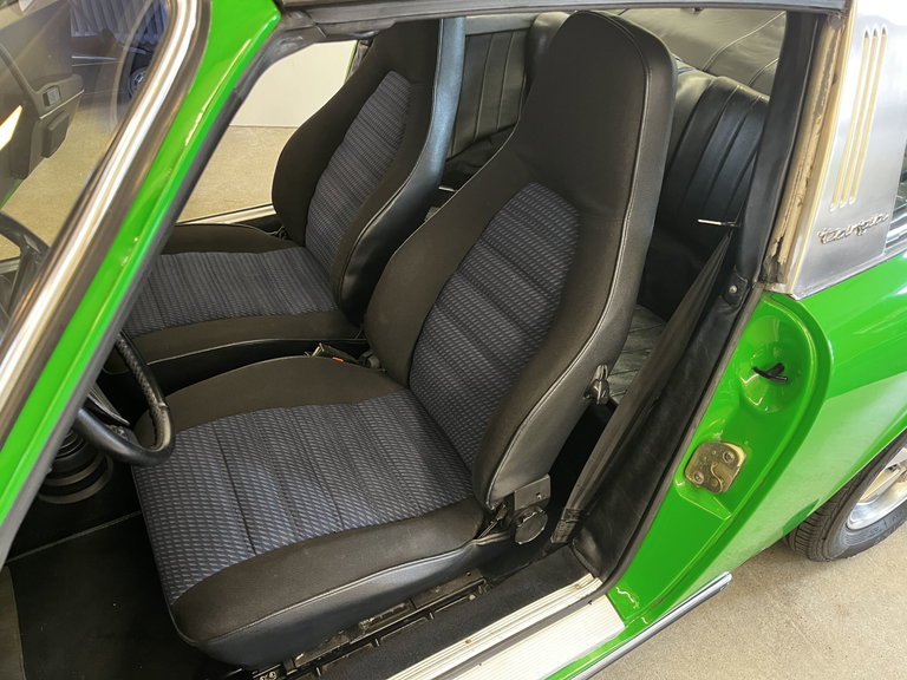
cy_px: 340
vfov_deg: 53.1
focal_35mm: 26
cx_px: 454
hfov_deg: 67.3
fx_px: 681
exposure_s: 1/50
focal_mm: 5.1
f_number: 1.6
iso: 400
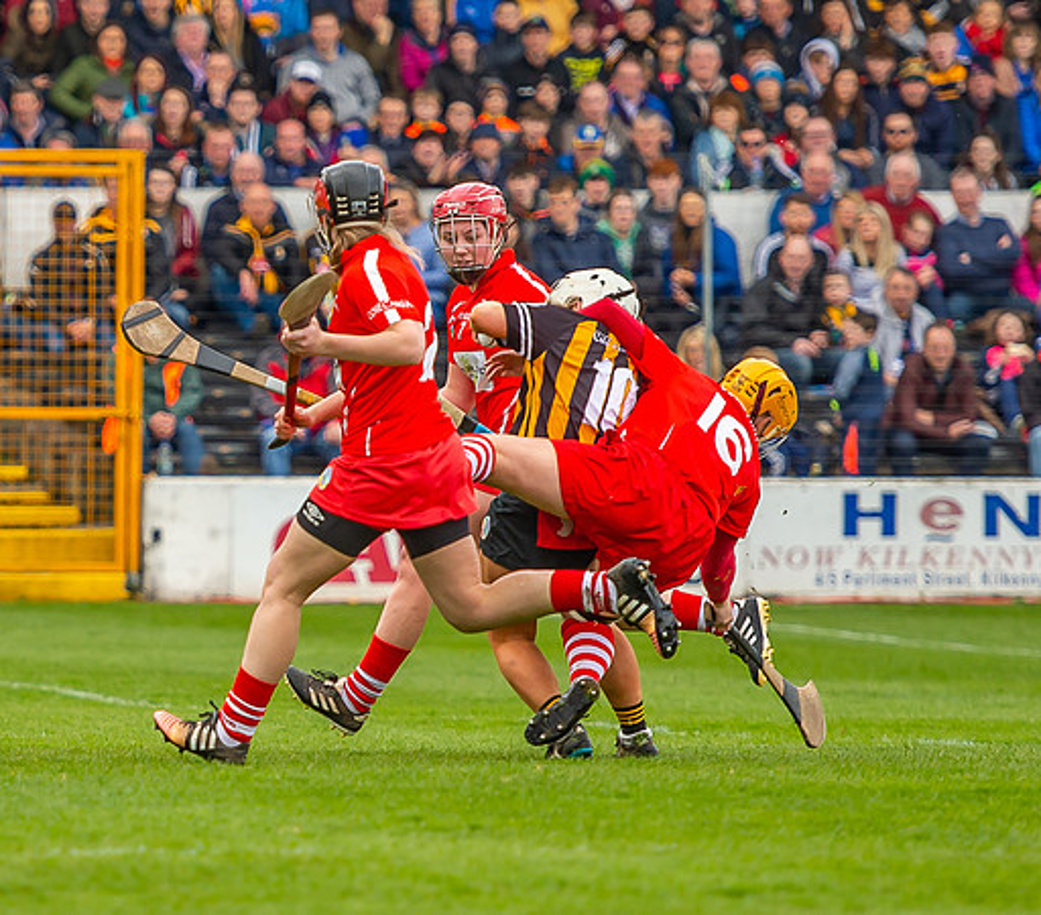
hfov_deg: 3.9
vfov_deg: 3.4
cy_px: 577
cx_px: 48
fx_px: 15356
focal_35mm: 479
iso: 400
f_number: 2.8
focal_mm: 170
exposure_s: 1/3200
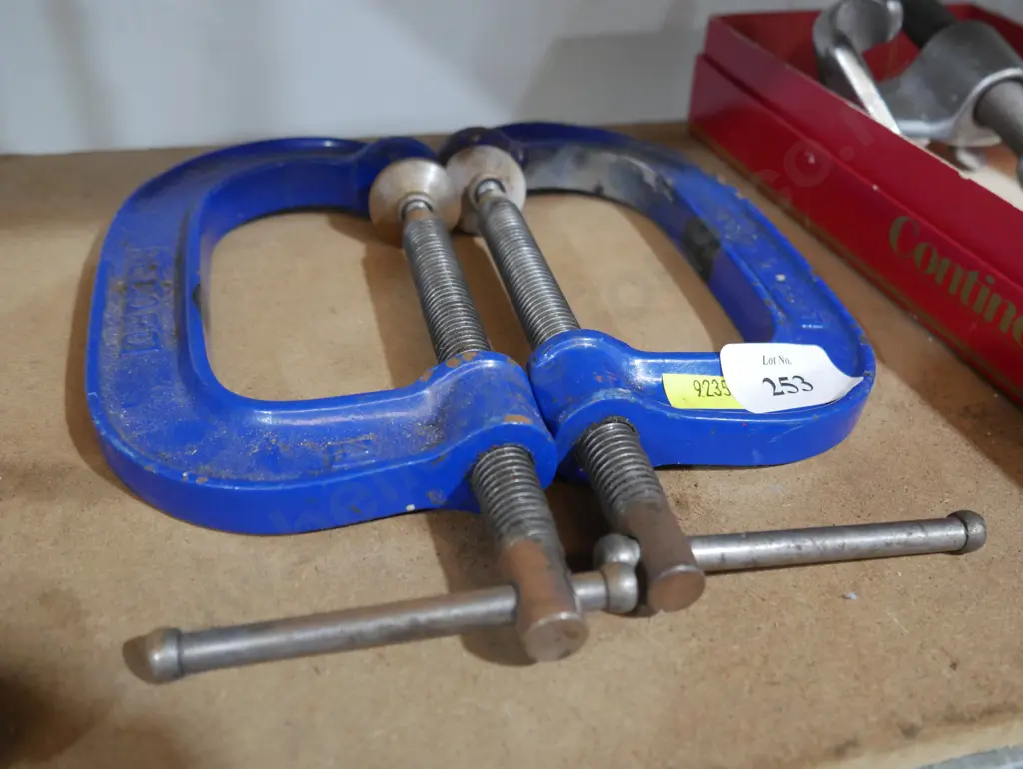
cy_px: 384
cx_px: 512
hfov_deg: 51.3
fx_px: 1064
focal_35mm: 36
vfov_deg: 39.7
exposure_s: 1/60
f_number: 4
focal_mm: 18
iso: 1600
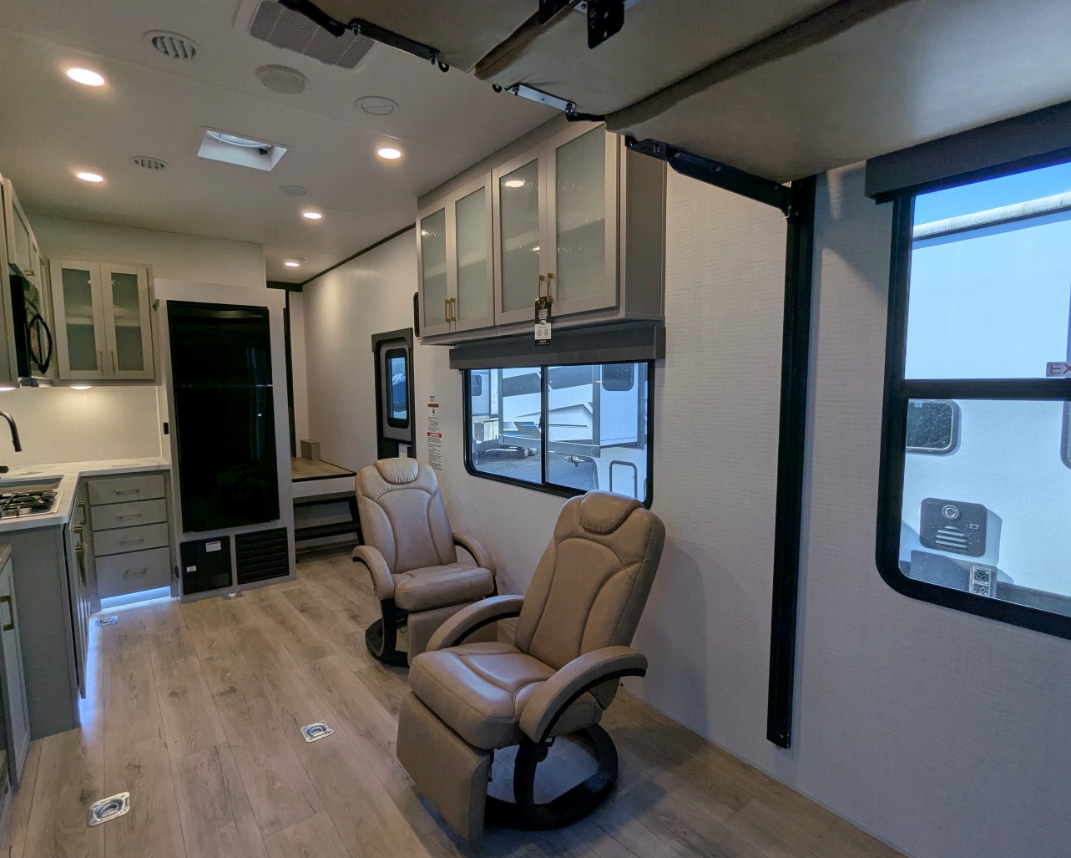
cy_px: 437
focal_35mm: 17
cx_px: 507
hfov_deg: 89.5
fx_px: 539
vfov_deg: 77.0
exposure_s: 1/165
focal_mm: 2.35
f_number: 2.2
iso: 49
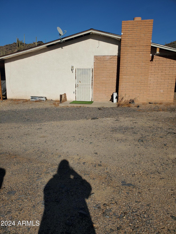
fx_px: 176
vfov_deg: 67.3
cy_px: 117
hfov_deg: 53.1
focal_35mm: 26
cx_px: 88
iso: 50
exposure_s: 1/4473
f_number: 2.4
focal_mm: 4.3
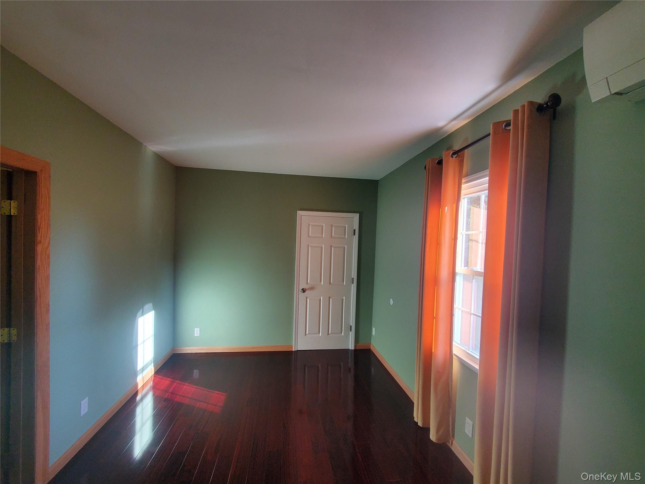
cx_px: 322
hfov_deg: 106.2
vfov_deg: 89.9
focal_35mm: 13
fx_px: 242
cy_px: 242
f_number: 2.2
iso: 160
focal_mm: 1.8
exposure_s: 1/60
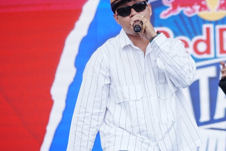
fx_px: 696
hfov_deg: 18.0
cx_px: 223
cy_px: 59
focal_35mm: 111
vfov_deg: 12.3
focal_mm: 50
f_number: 1.4
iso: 100
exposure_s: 1/2000
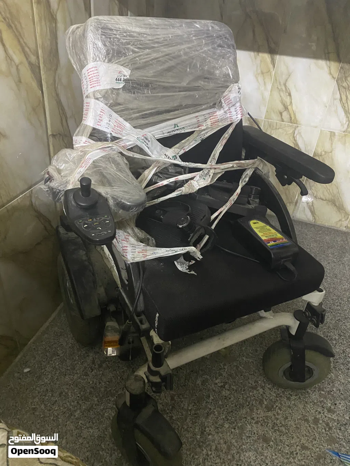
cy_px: 233
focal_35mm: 26
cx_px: 175
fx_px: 350
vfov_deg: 67.3
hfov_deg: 53.1
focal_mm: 4.25
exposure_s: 1/25
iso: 800
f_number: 1.8
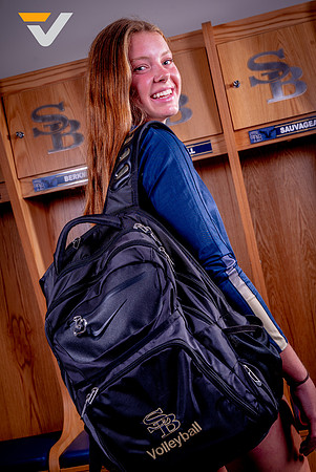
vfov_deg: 41.9
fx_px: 617
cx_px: 158
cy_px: 236
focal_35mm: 47
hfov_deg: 28.7
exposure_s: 1/125
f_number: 8
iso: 100
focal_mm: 47
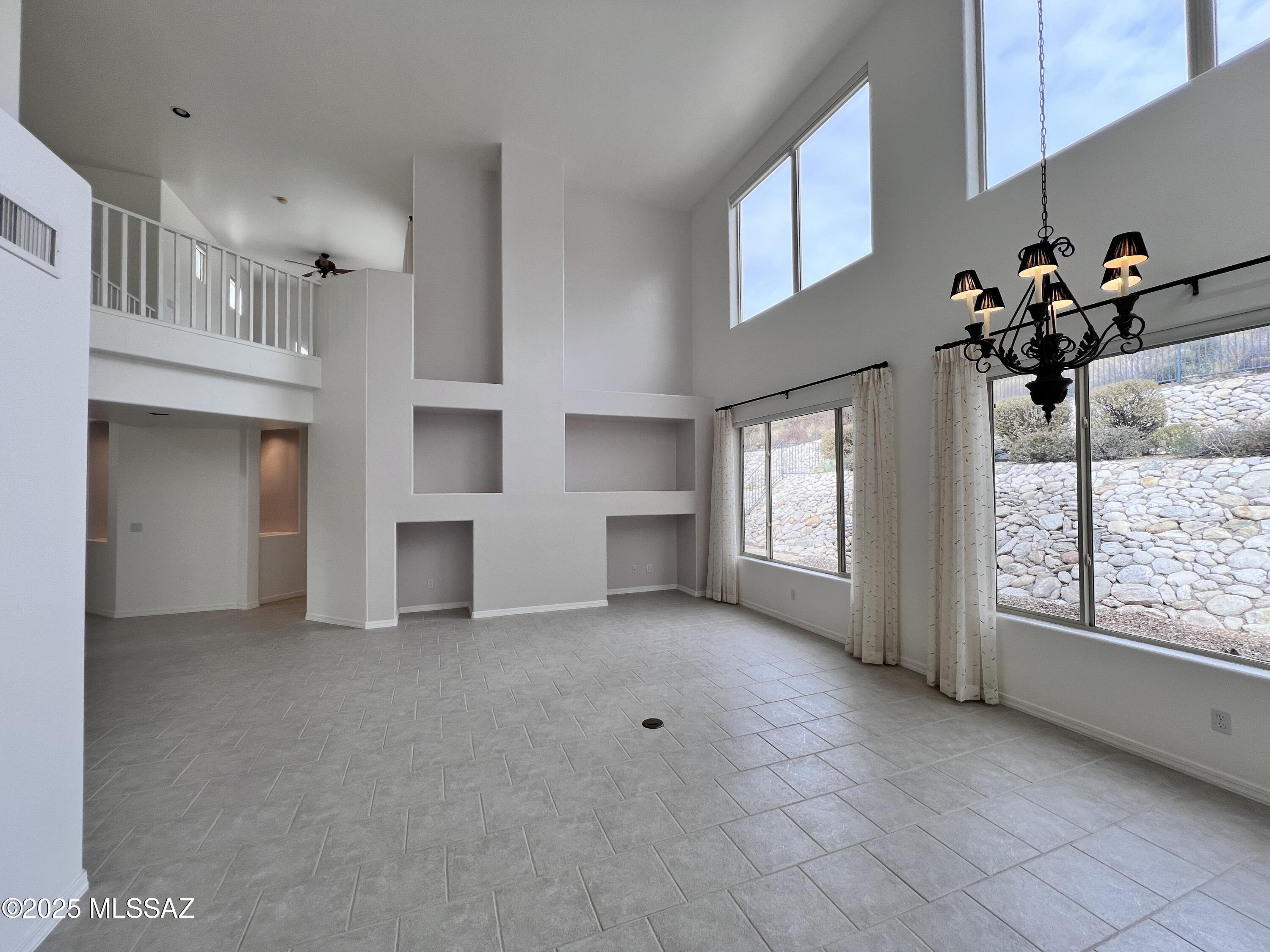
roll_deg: +0.1
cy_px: 476
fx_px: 477
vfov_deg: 89.9
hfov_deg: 106.2
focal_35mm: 13
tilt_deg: +0.9
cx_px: 635
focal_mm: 1.57
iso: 32
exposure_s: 1/160
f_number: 1.8
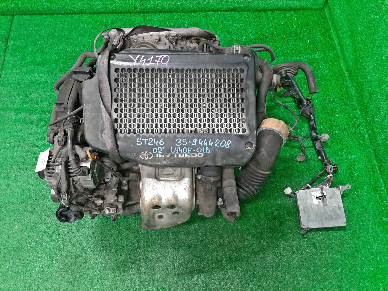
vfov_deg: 53.1
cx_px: 194
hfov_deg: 67.3
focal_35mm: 26
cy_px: 146
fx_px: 291
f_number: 1.7
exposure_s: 1/50
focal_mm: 3.93
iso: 146
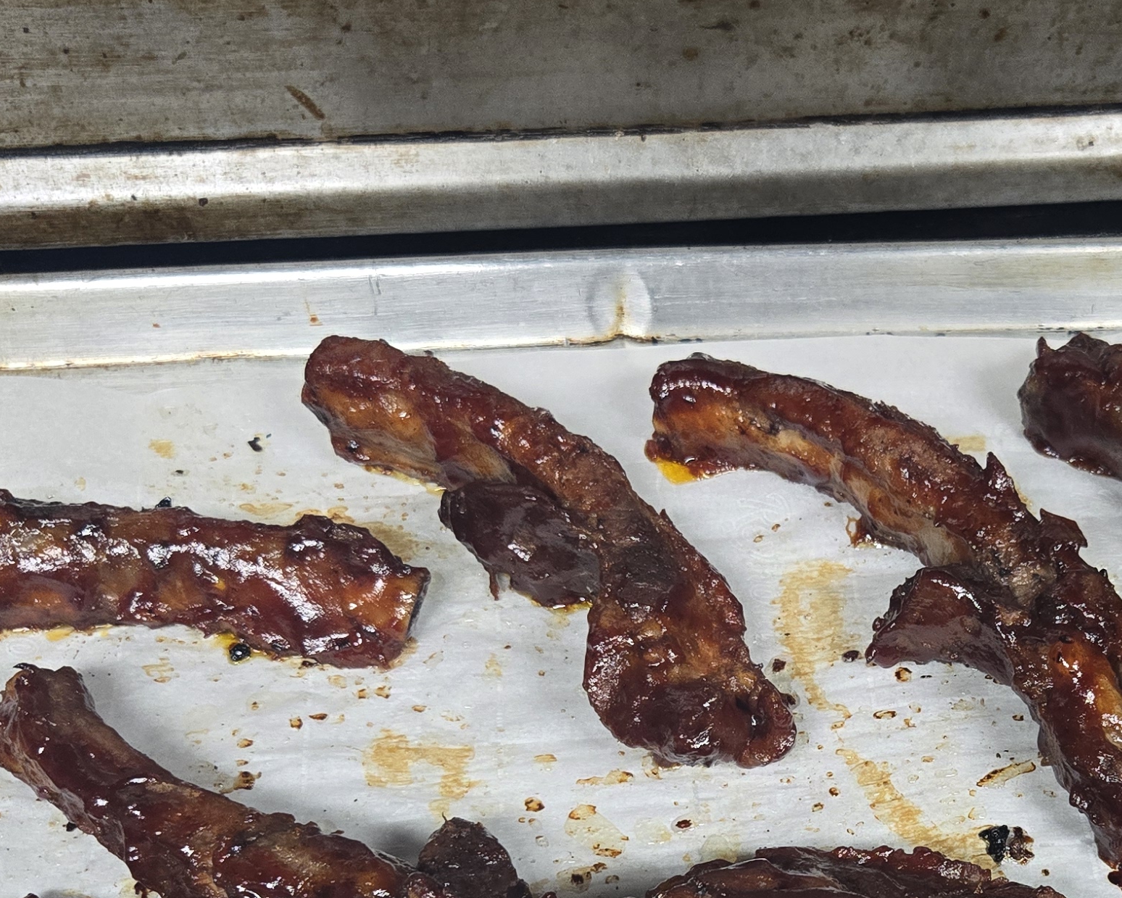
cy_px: 747
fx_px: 1926
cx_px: 878
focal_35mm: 58
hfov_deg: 31.7
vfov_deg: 25.7
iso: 320
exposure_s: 1/120
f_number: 1.8
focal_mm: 5.4
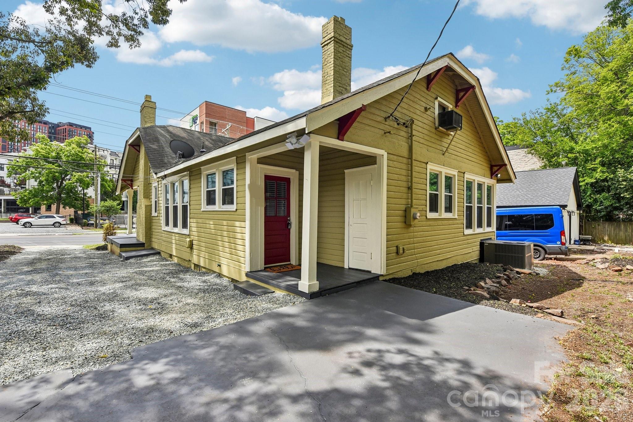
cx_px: 316
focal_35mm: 16
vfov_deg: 73.7
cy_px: 211
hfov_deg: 96.7
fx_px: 281
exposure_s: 1/500
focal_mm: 16
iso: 200
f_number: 8
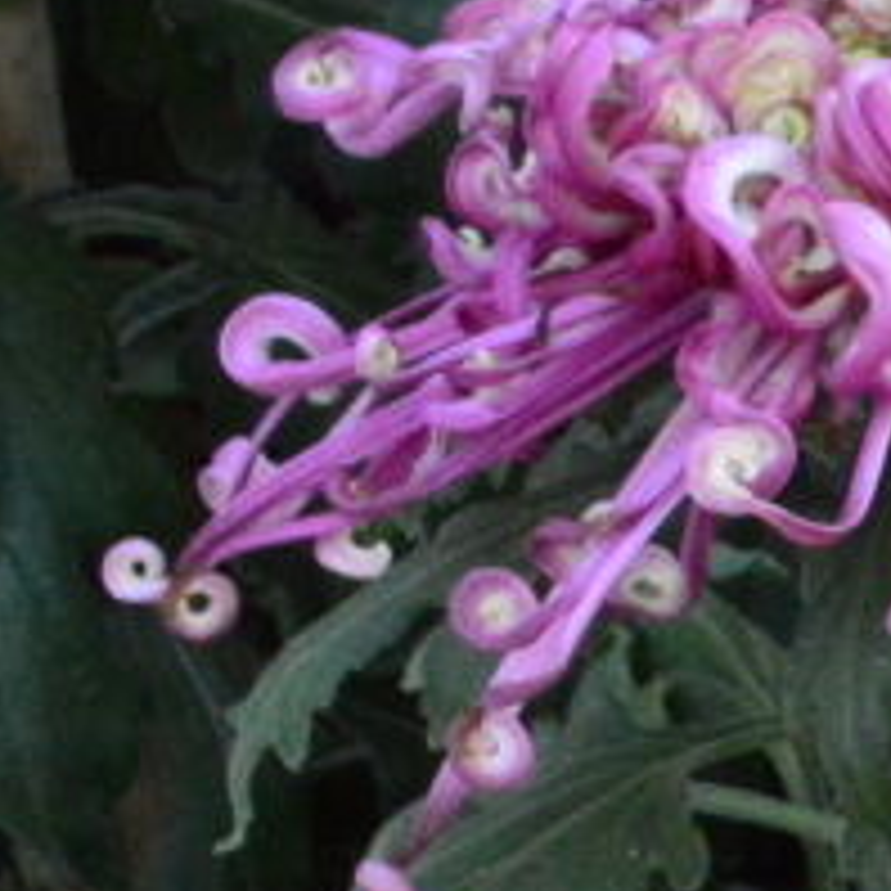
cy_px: 1015
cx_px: 2228
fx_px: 9231
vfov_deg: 5.5
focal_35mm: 317
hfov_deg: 5.3
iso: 6400
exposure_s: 1/40
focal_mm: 48
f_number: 29
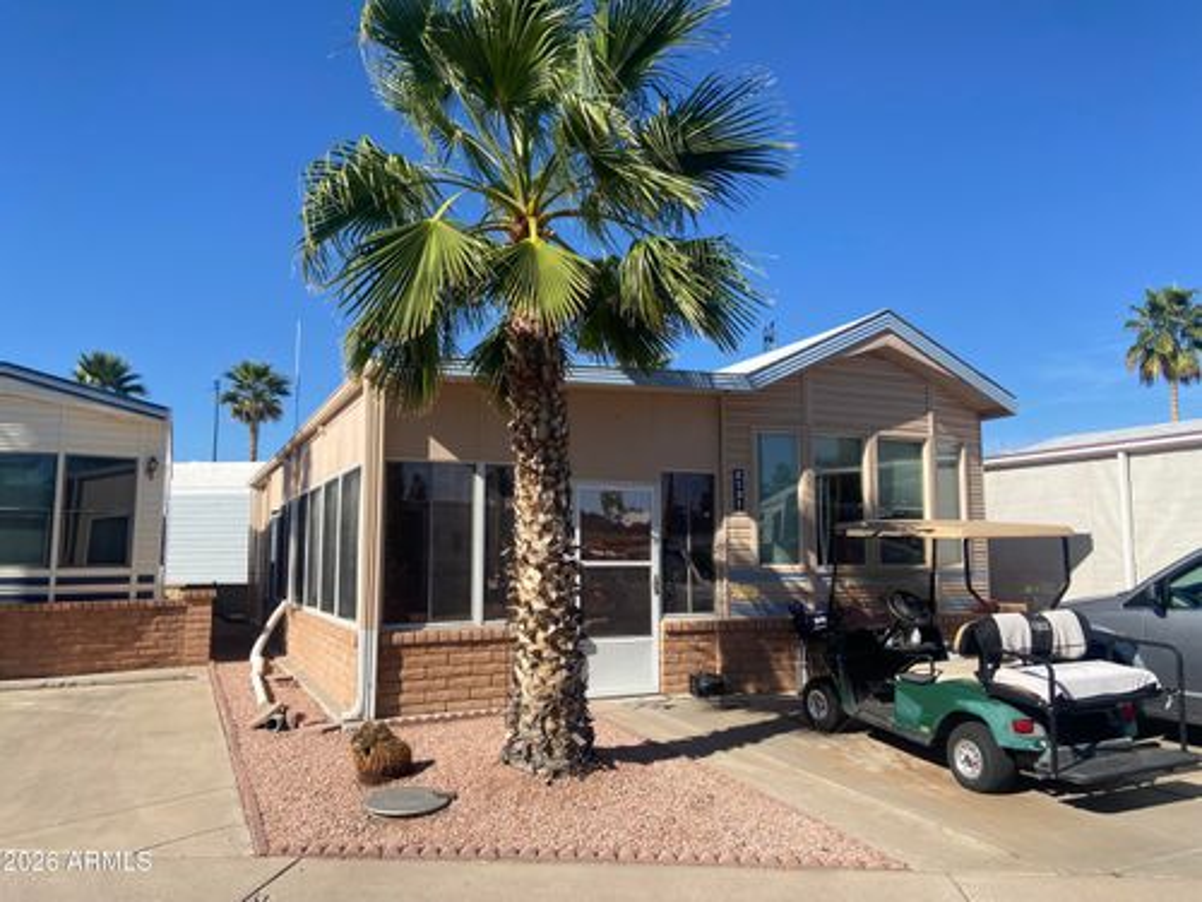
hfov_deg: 67.3
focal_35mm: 26
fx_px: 903
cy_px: 451
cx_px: 601
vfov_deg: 53.1
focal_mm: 4.25
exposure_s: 1/3040
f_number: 1.8
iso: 32
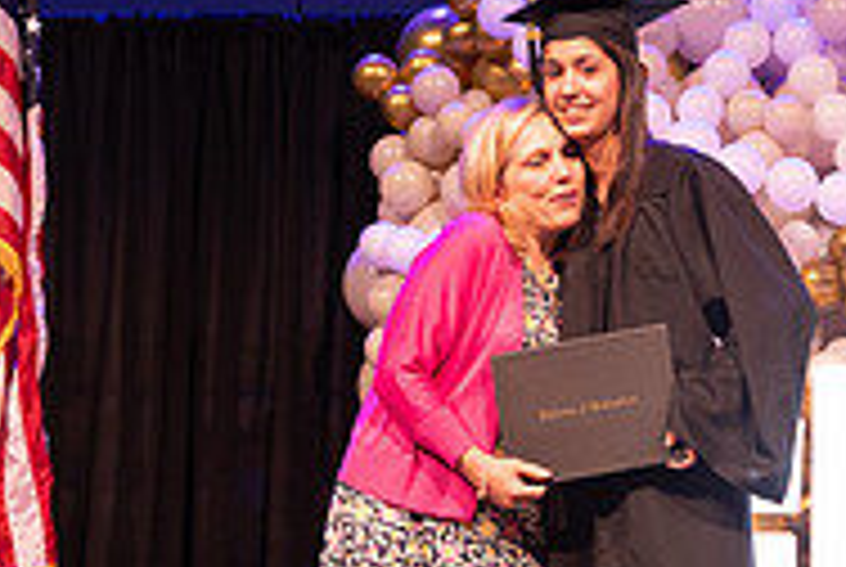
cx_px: 572
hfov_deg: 17.4
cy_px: 295
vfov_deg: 11.8
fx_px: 2754
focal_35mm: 117
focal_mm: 38
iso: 1600
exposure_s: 1/200
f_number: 4
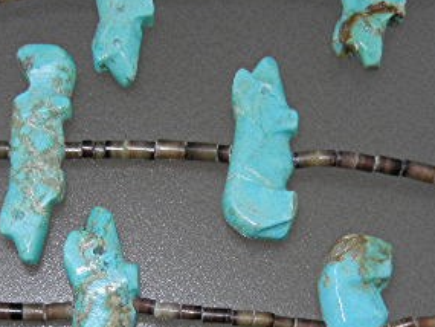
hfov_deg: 19.4
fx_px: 1270
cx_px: 165
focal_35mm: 101
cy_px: 215
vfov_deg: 14.6
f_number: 7.6
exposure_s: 1/30
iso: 687
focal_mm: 8.1
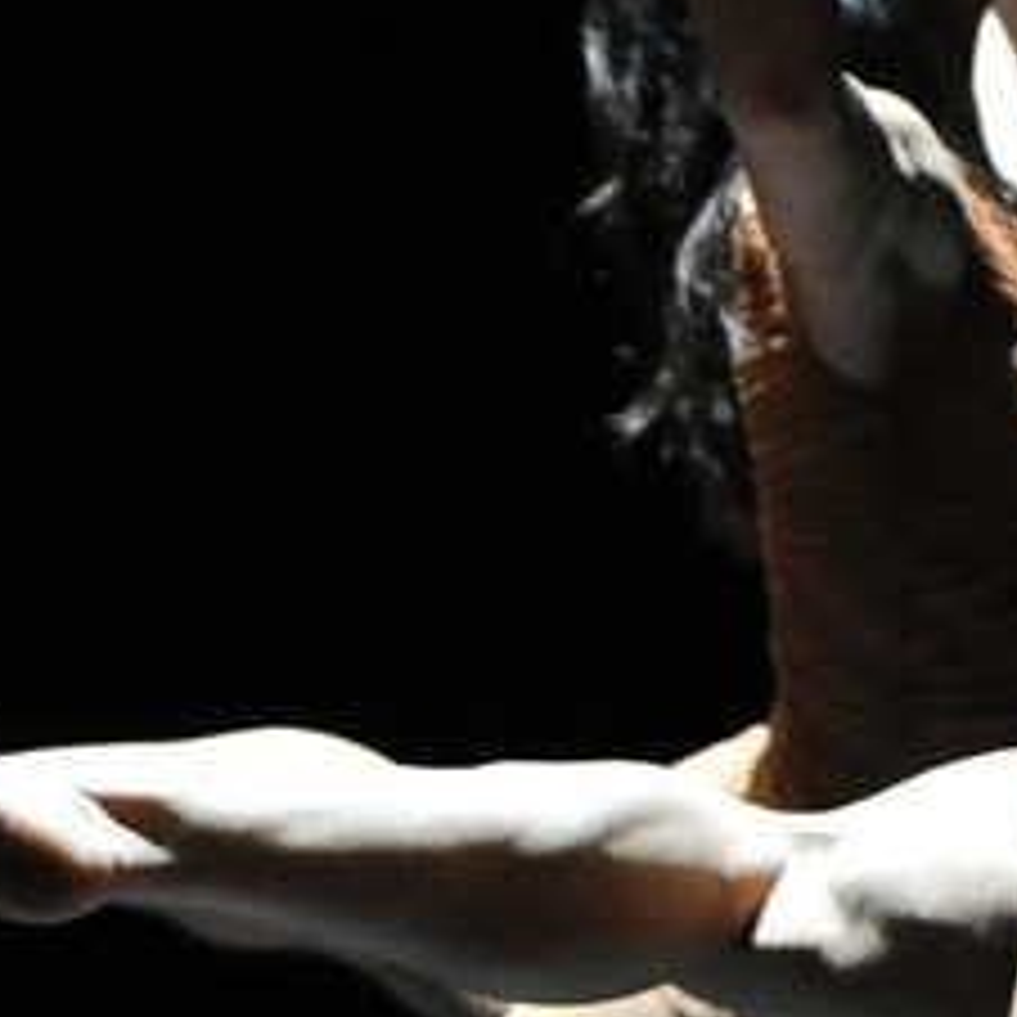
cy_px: 889
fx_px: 23035
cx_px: -2412
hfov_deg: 2.5
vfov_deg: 2.5
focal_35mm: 693
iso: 2500
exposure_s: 1/200
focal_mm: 92
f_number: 2.8
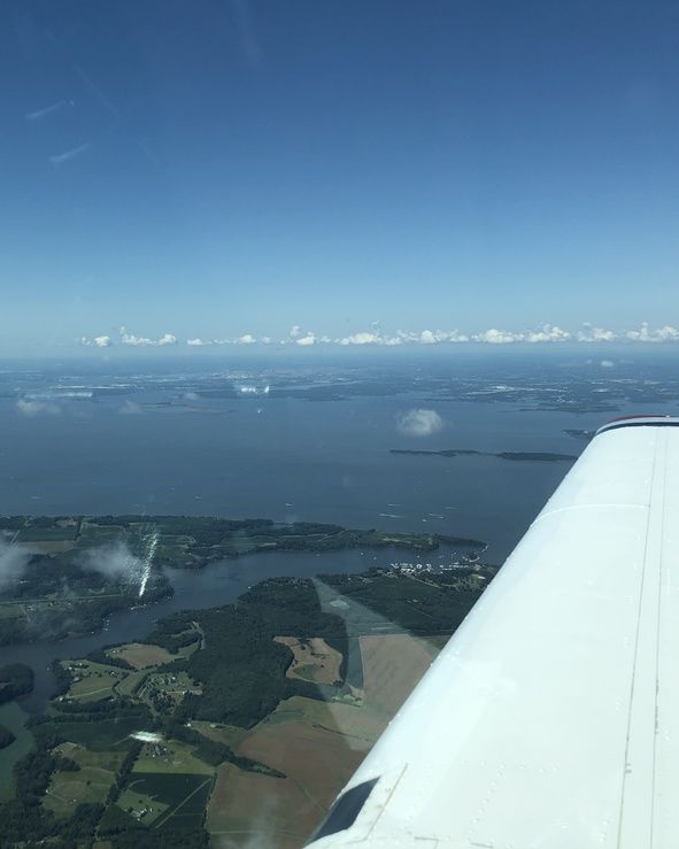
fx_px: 930
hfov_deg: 39.8
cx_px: 253
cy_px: 419
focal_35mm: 37
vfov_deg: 49.1
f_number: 1.8
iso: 20
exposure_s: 1/3040
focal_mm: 4
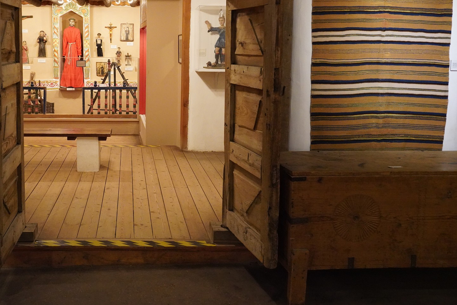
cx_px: 139
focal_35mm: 39
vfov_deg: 33.9
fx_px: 495
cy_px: 102
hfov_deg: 48.4
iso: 8000
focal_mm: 28
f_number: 6.3
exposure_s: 1/100
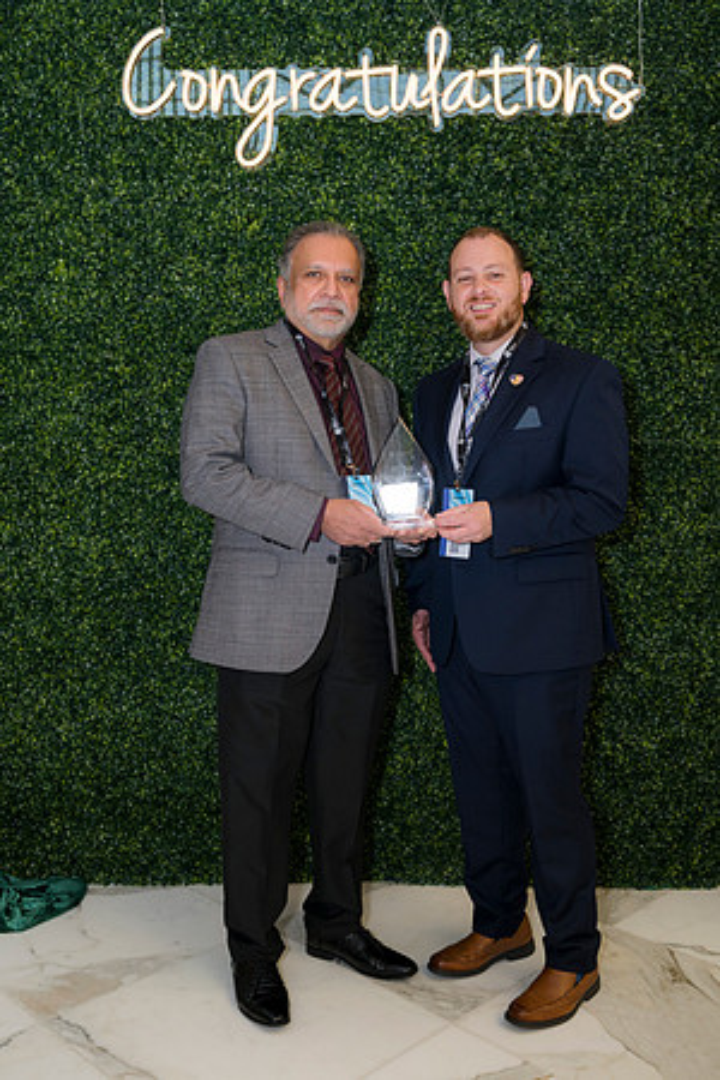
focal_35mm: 35
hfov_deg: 37.9
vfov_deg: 54.4
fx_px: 1050
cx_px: 360
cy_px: 540
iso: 400
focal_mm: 35
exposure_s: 1/160
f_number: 5
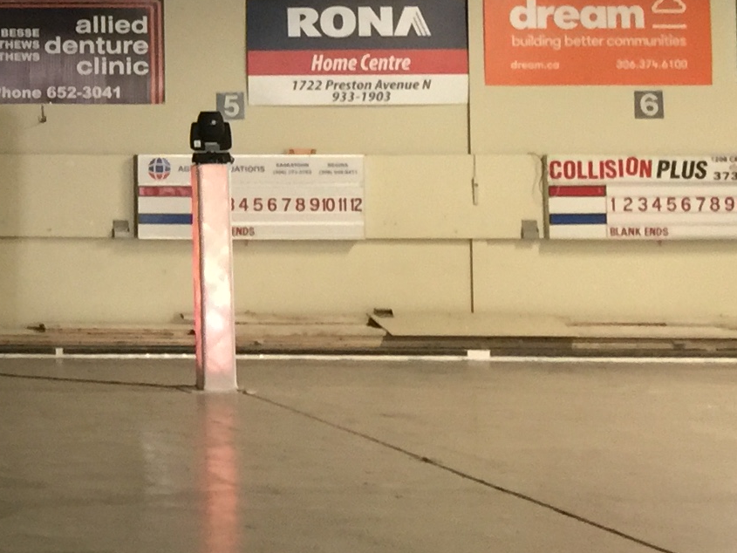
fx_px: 2385
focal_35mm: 112
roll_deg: -0.5
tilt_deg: +3.2
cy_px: 60
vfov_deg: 13.1
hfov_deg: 15.7
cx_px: -458
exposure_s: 1/8
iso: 125
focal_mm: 4.15
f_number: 2.2
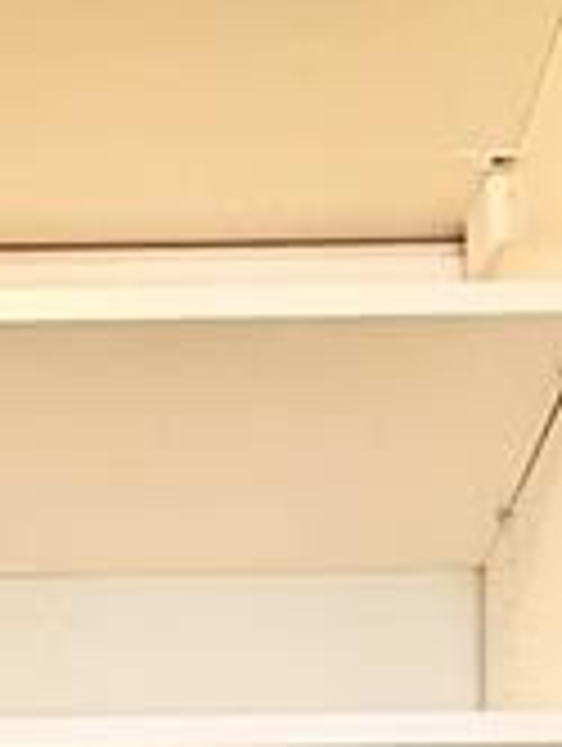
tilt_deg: -1.7
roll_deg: +0.3
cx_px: 9
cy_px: 1602
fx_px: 2181
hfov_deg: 14.5
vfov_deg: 14.9
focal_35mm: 101
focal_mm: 2.22
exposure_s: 1/120
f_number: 2.2
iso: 200
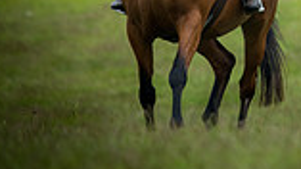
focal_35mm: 1352
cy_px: -204
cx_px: 263
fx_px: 10782
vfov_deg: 0.9
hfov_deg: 1.6
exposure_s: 1/1000
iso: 250
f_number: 4
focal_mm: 300
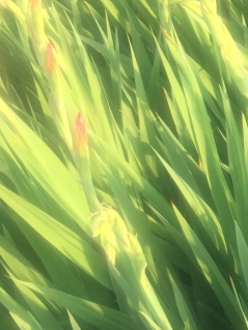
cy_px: 159
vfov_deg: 20.2
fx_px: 927
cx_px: 412
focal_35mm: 97
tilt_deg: -38.6
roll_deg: +19.3
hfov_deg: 13.9
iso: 32
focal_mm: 4.15
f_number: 2.2
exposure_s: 1/216
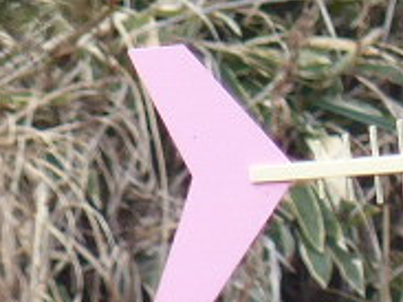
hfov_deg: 0.7
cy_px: 265
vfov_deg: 0.5
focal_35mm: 3005
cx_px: 564
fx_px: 34961
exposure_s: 1/125
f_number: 4
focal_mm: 108
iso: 100
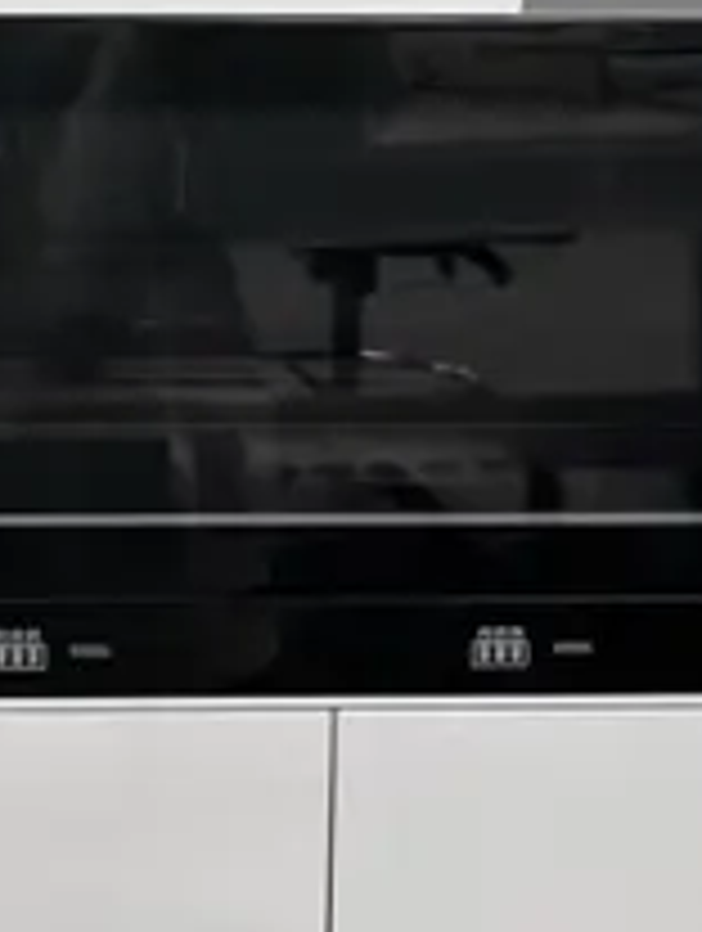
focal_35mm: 94
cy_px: -108
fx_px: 2534
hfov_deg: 15.5
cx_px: 20
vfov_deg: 19.9
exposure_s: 1/120
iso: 100
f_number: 1.6
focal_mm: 5.1
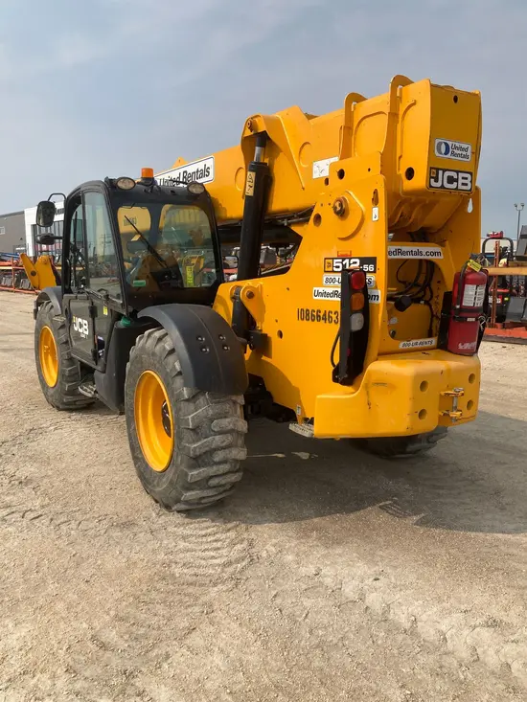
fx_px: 568
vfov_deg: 63.4
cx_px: 264
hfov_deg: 49.8
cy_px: 351
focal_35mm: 28
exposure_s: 1/2525
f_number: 1.8
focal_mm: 3.99
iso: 25
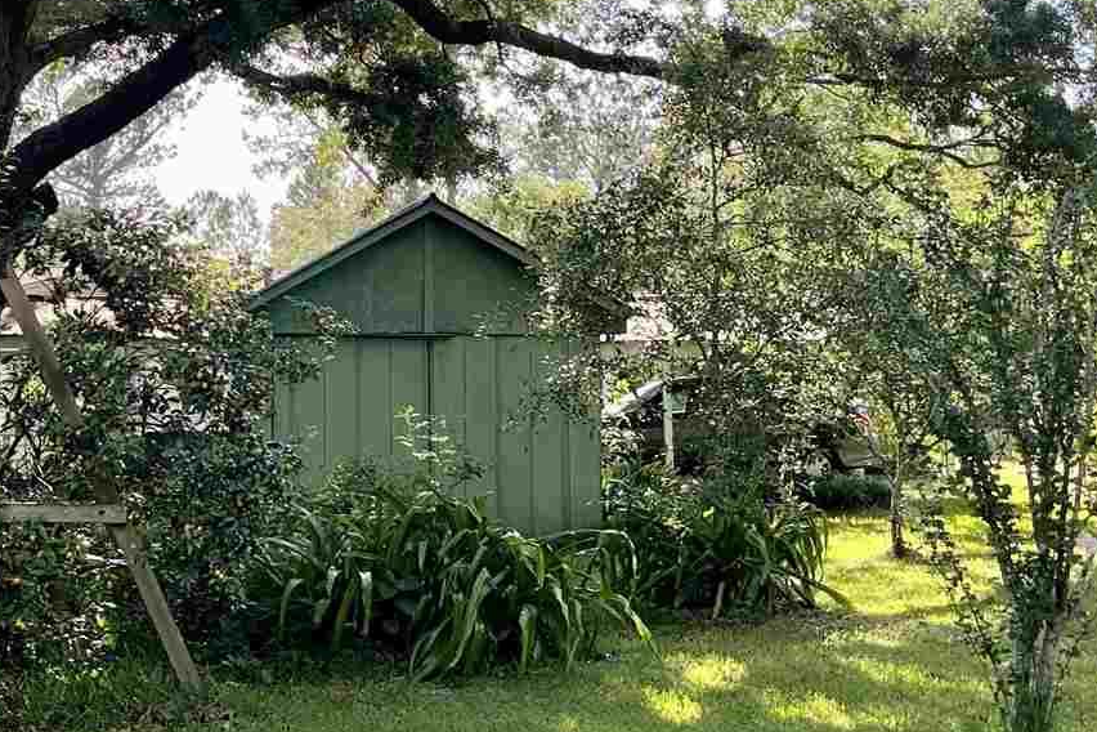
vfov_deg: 20.8
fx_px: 1981
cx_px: 250
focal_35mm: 65
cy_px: 207
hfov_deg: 30.3
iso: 32
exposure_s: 1/668
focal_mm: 5.1
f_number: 1.6
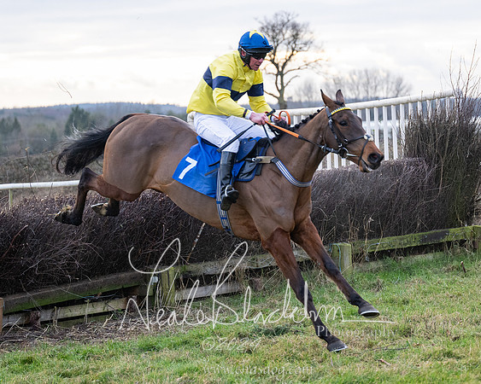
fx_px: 1861
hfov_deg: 14.7
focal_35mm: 131
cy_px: 183
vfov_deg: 11.8
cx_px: 328
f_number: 2.8
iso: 800
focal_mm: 70
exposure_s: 1/1250
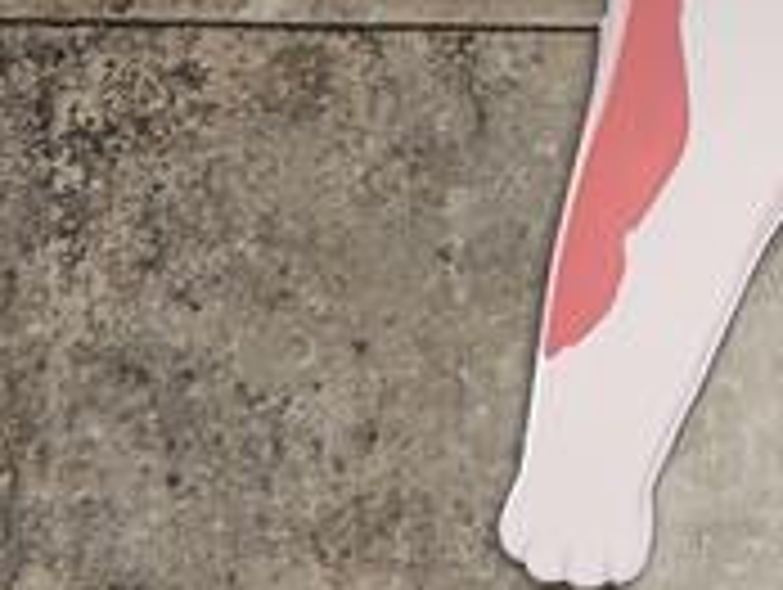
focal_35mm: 161
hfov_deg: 11.8
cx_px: 1125
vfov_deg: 8.9
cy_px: -412
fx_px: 3647
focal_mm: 14
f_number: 3.5
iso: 200
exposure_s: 1/200
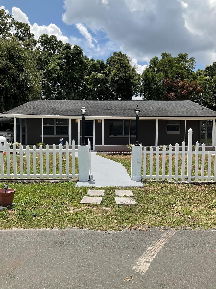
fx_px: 241
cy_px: 144
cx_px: 108
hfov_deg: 48.2
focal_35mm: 29
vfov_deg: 61.7
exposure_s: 1/2058
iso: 16
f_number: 1.8
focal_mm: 3
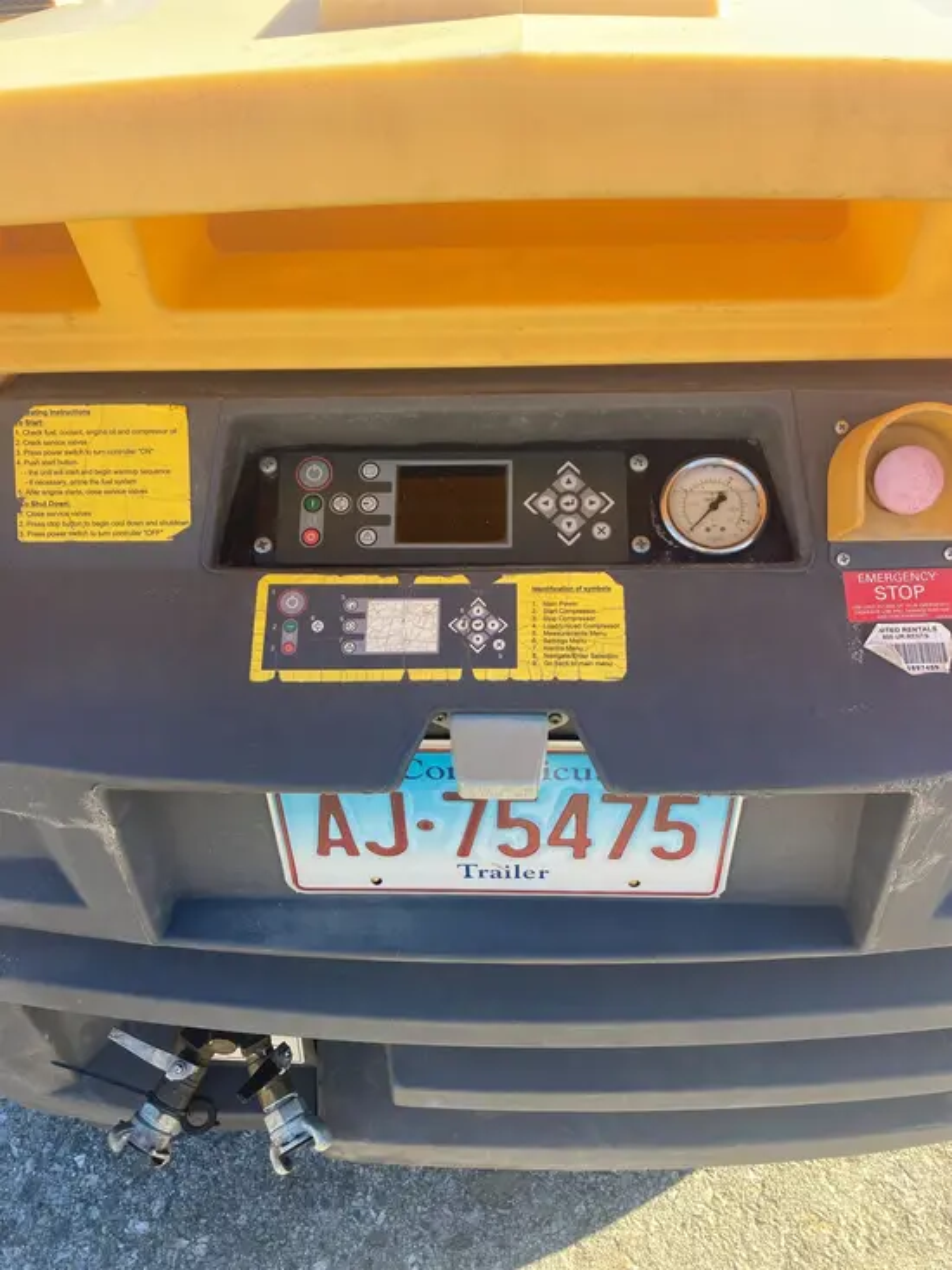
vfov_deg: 63.4
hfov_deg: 49.8
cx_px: 476
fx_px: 1026
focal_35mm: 28
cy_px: 635
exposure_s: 1/289
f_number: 1.8
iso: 20
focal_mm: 3.99
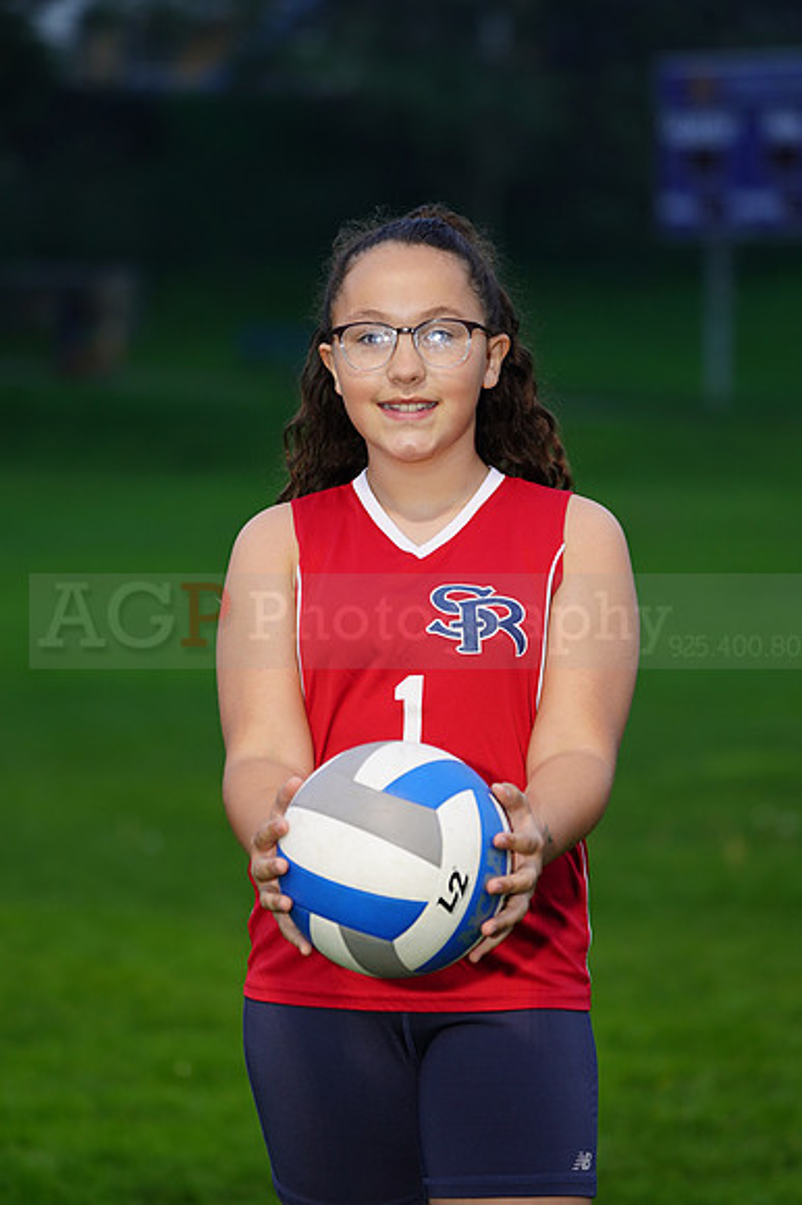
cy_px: 602
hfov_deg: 6.9
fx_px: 6691
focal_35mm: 200
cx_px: 401
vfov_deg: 10.3
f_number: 5.6
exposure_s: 1/25
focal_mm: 200
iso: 320
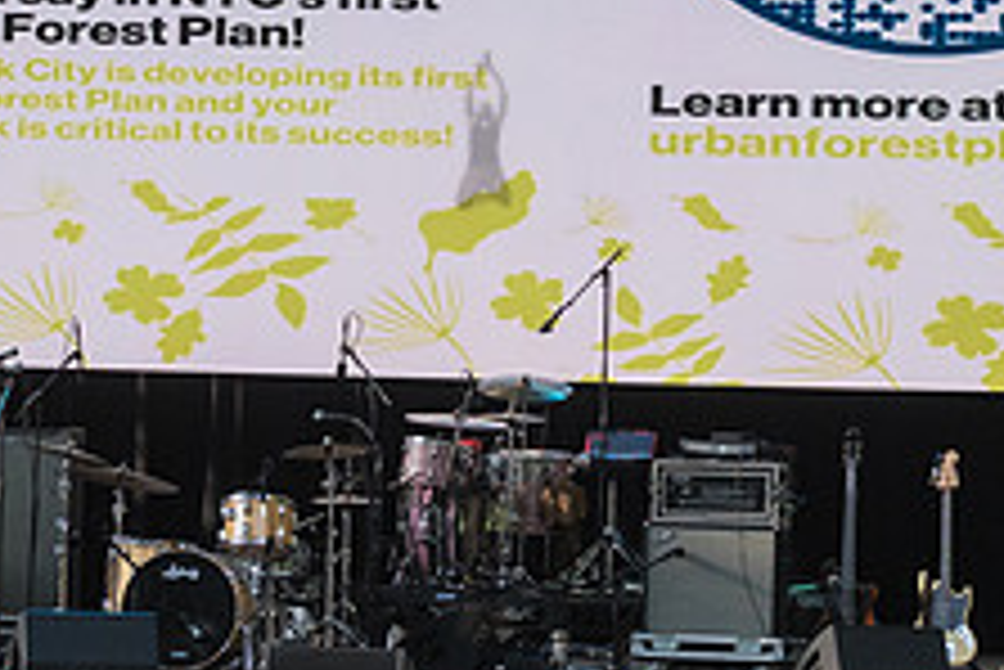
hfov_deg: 9.9
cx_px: 482
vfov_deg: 6.6
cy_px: 128
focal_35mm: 208
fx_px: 5804
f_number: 5
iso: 2000
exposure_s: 1/4000
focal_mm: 80
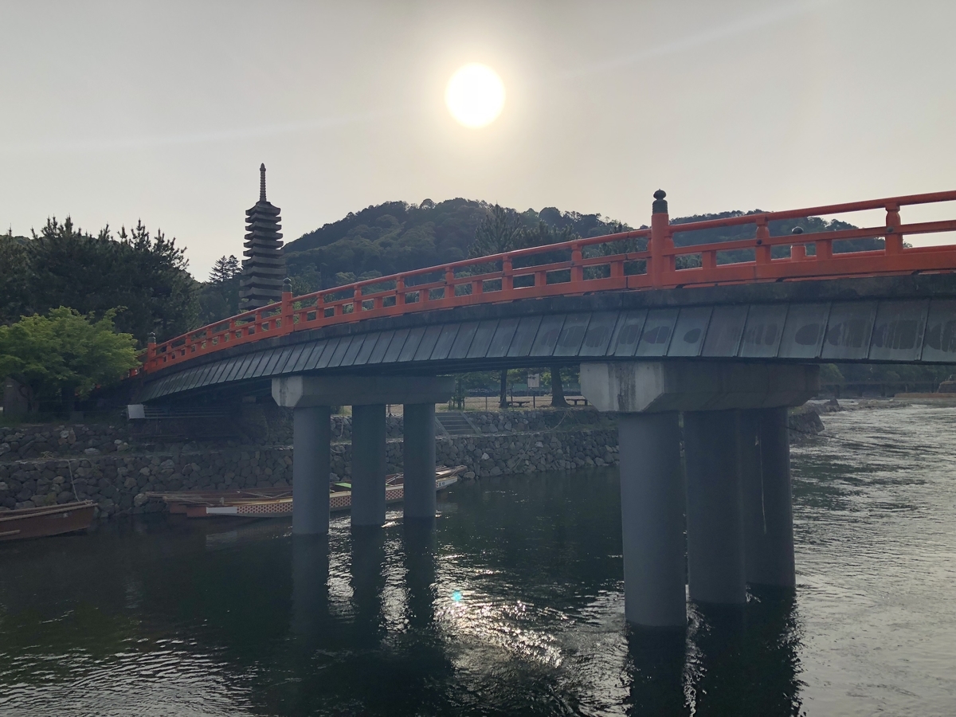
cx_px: 478
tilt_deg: +2.0
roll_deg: +0.3
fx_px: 773
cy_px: 358
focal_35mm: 28
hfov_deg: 63.4
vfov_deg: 49.7
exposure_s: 1/5405
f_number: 1.8
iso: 25
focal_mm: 3.99
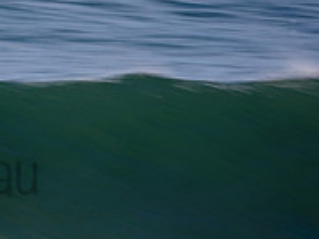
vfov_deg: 0.7
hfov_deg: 1.0
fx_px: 18575
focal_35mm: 2017
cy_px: 154
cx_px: -146
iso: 100
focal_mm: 440
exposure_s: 1/20
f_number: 18
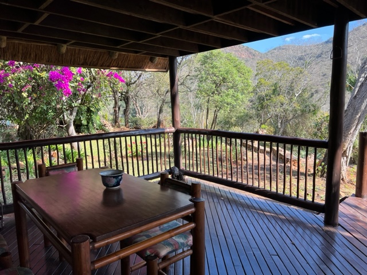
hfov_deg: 67.3
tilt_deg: -6.5
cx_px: 184
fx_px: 276
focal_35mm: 26
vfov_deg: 53.1
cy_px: 138
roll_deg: +0.8
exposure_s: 1/718
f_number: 1.5
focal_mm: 5.7
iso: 50
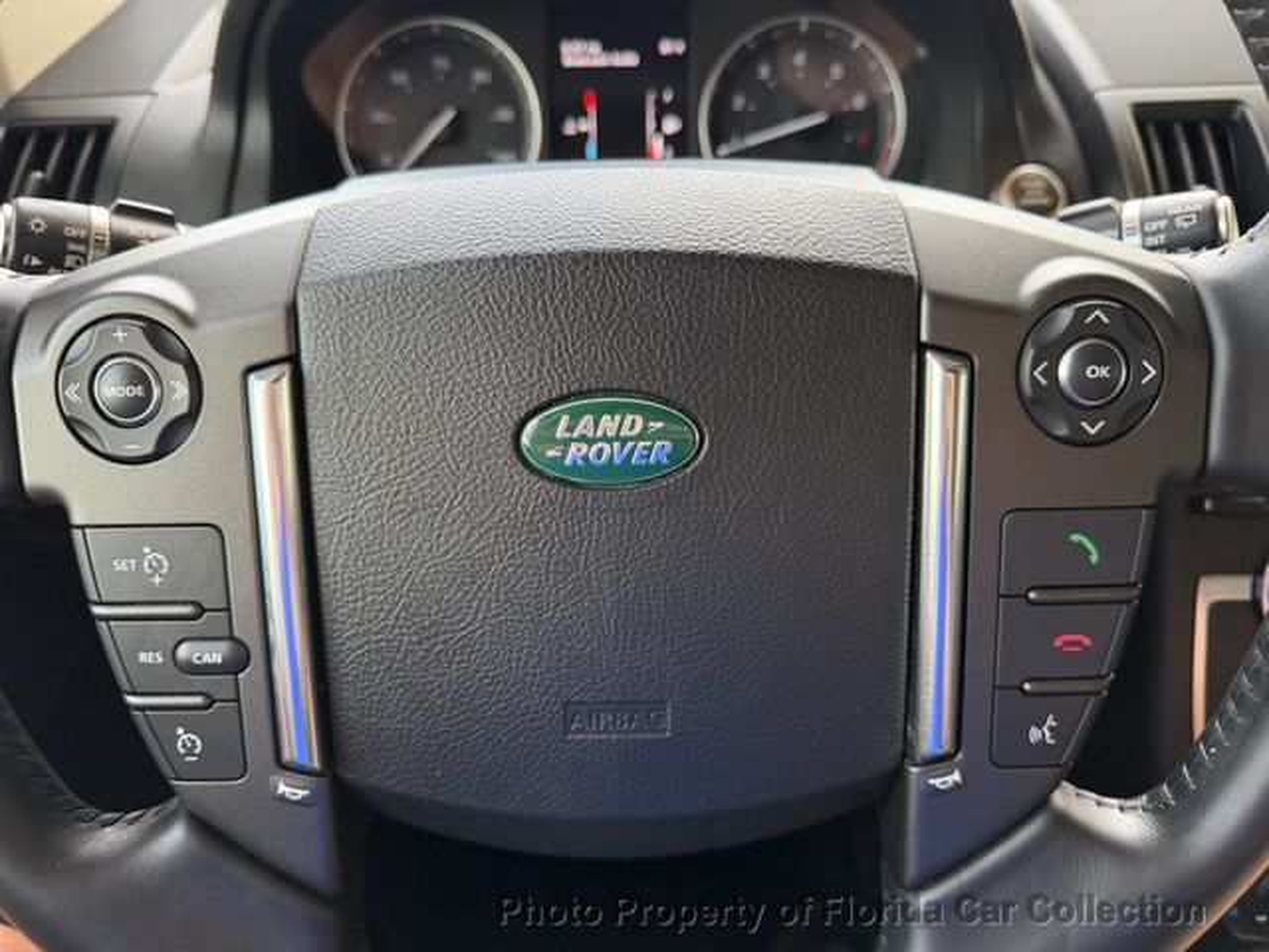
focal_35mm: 24
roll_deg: -0.1
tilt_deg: -33.8
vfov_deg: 56.8
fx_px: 880
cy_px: 476
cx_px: 634
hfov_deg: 71.6
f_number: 1.78
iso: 160
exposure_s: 1/121
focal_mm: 6.76
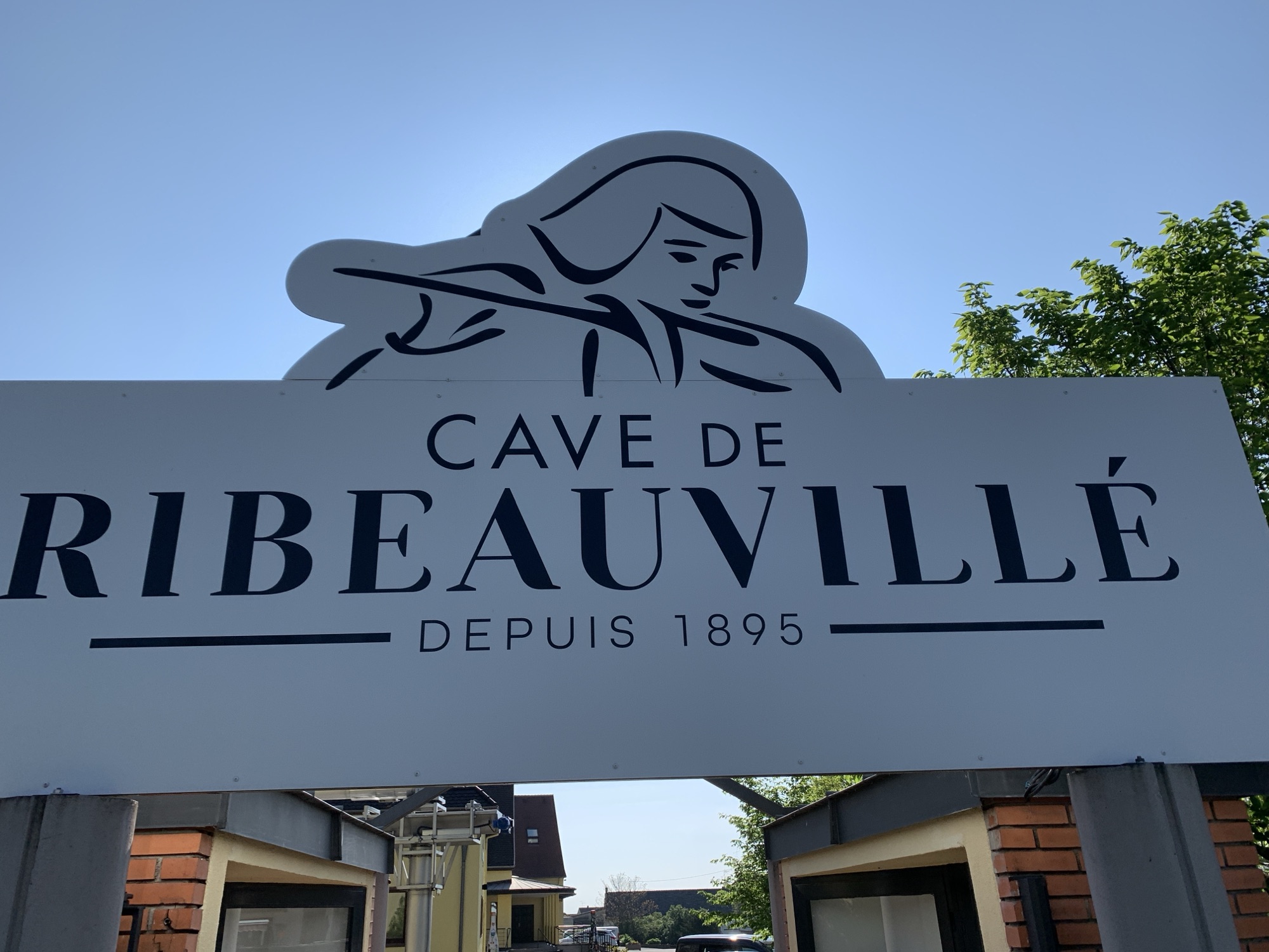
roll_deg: +1.0
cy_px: 476
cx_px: 634
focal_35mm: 26
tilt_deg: +25.0
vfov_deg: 53.1
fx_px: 953
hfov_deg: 67.3
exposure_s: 1/3401
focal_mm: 4.25
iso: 25
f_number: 1.8
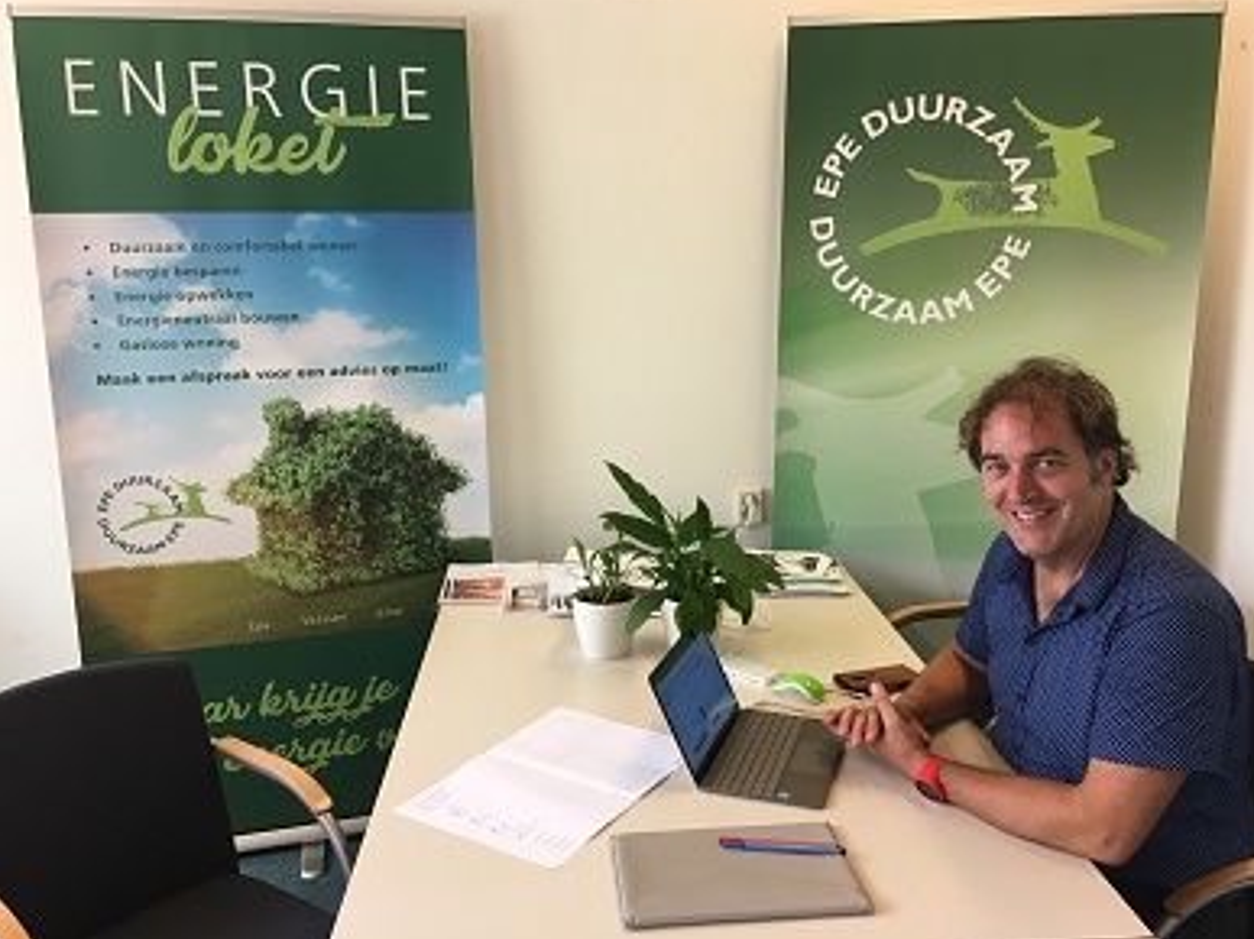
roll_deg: +0.1
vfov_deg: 46.8
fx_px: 1086
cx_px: 642
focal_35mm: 30
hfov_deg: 60.0
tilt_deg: -12.0
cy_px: 463
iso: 32
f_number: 2.2
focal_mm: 4.15
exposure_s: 1/33
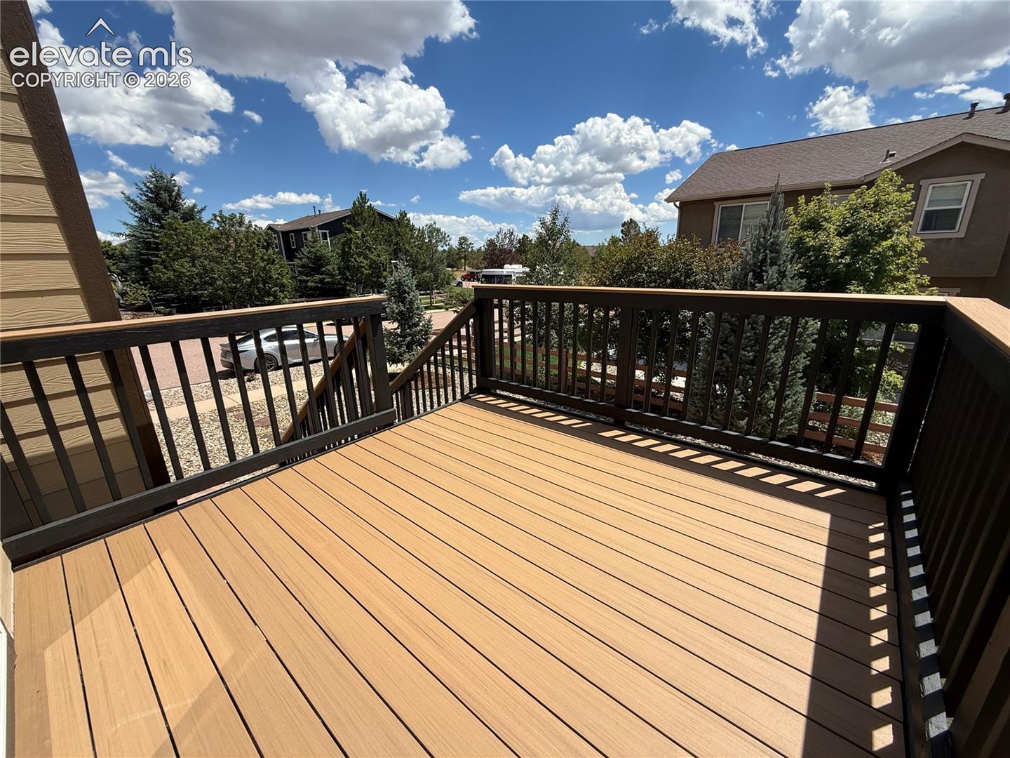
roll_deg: +1.5
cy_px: 379
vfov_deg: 85.7
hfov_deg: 102.1
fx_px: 408
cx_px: 505
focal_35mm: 14
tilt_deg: -17.5
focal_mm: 2.22
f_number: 2.2
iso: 50
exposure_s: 1/1745
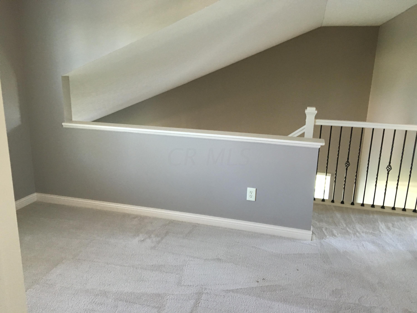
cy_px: 156
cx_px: 208
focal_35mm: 29
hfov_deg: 61.7
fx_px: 349
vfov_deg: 48.2
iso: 160
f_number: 2.2
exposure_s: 1/30
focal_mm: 4.15
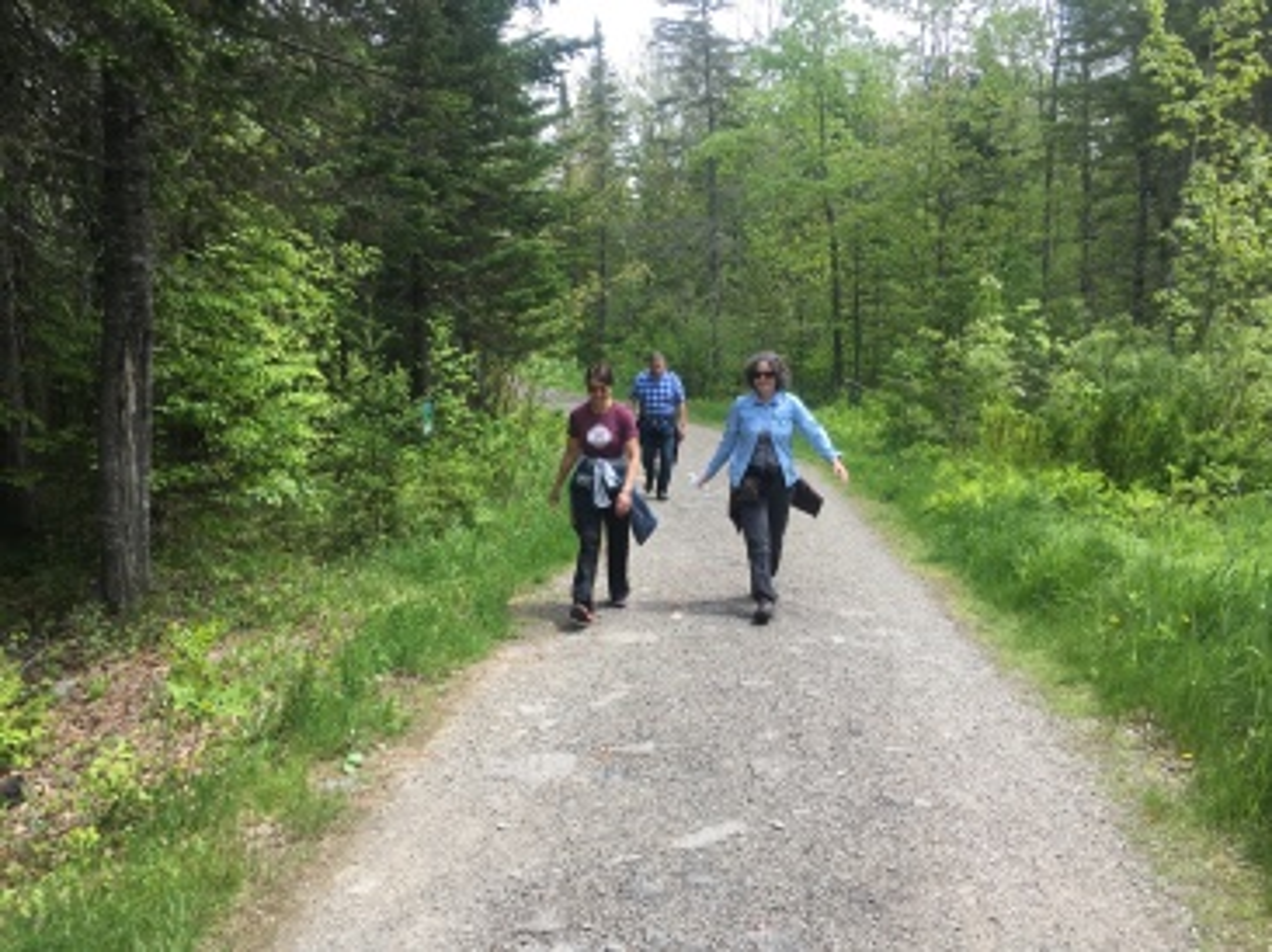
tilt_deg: -3.6
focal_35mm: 29
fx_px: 1065
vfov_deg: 48.2
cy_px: 476
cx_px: 636
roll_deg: -1.2
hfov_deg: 61.7
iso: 25
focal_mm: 4.15
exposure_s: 1/499
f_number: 2.2
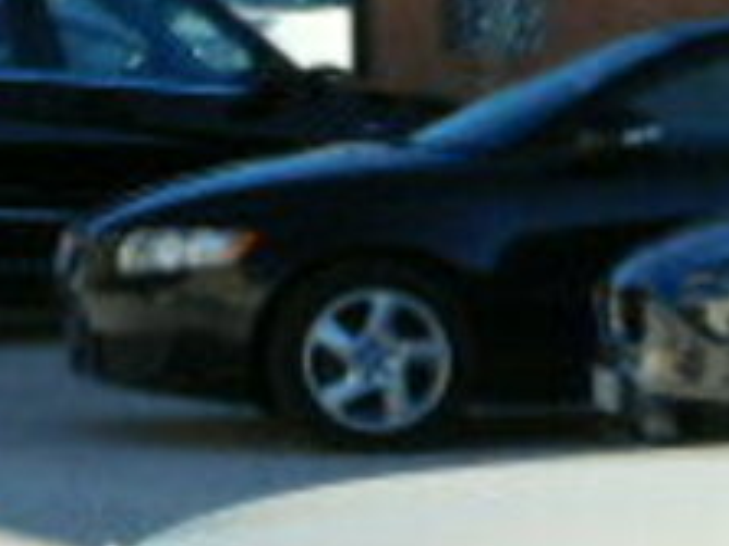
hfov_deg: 7.6
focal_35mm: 242
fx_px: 5094
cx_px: 1775
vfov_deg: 6.1
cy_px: 553
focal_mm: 8
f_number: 4
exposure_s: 1/800
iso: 125
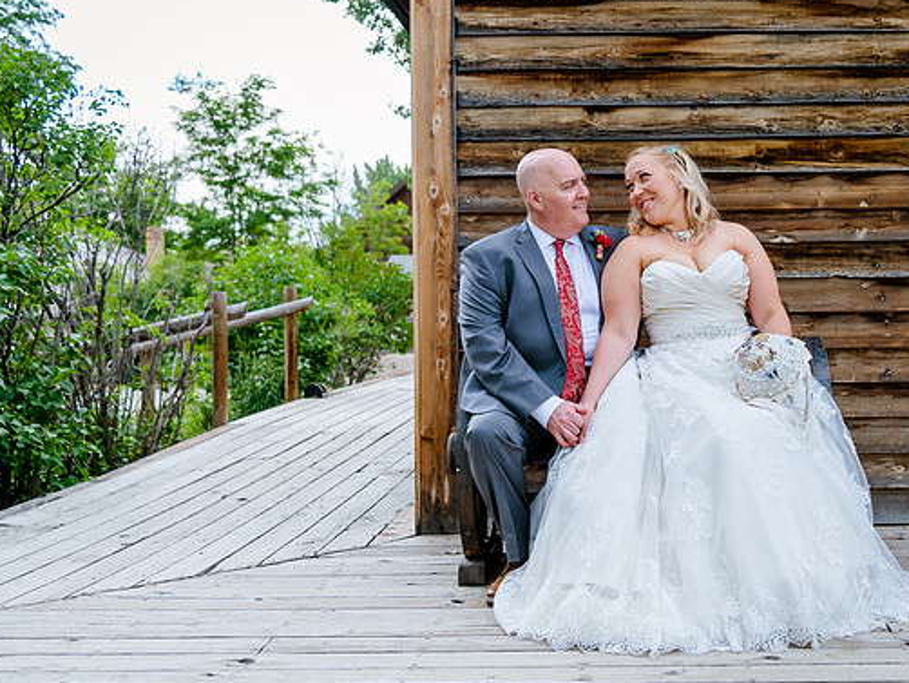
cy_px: 261
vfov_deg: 28.5
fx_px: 1340
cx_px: 658
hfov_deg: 36.8
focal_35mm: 51
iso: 640
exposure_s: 1/500
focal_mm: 35
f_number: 4
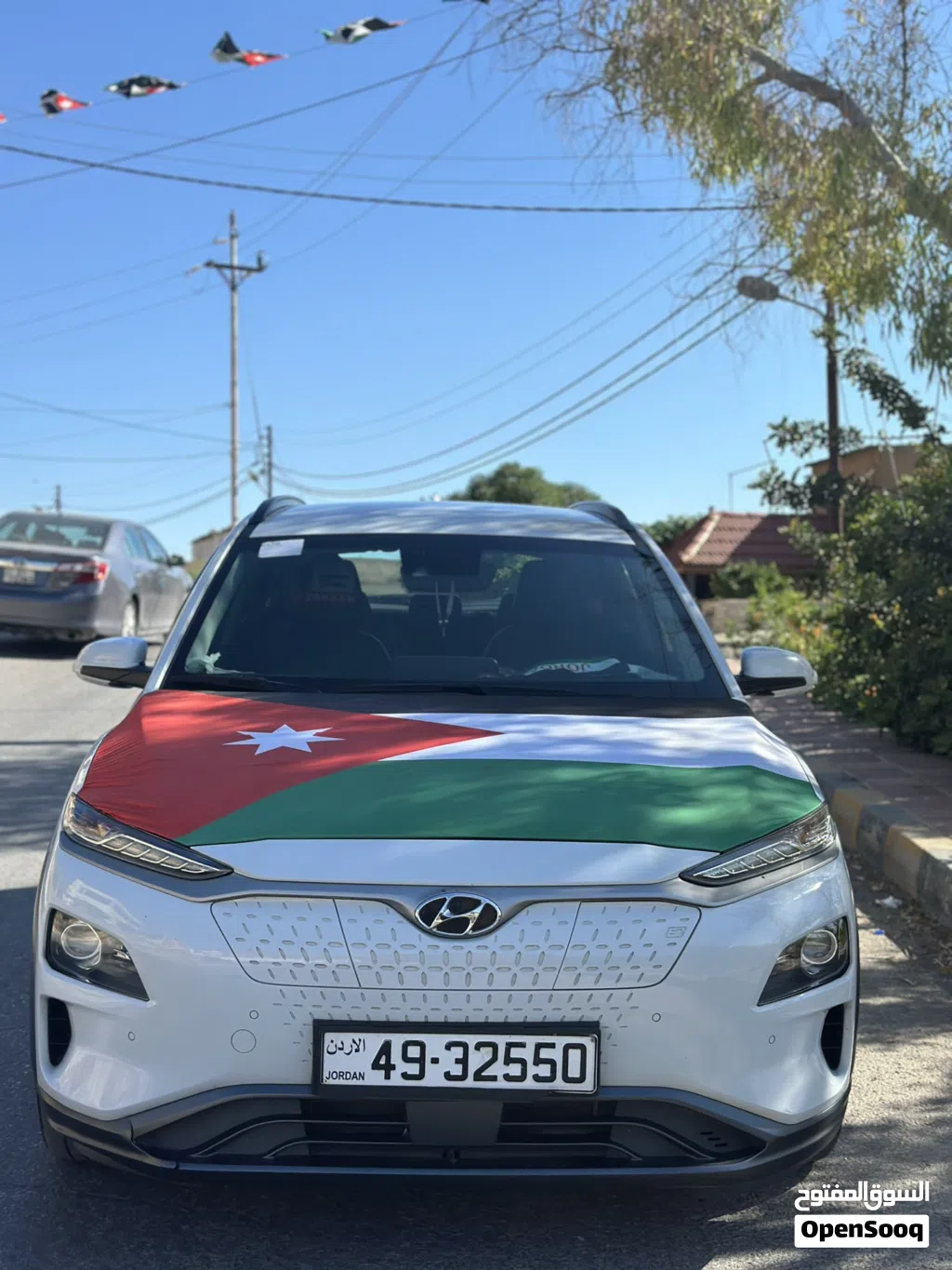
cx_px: 476
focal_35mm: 48
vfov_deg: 39.7
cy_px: 635
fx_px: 1760
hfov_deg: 30.3
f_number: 1.78
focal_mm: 6.86
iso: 100
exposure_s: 1/5000
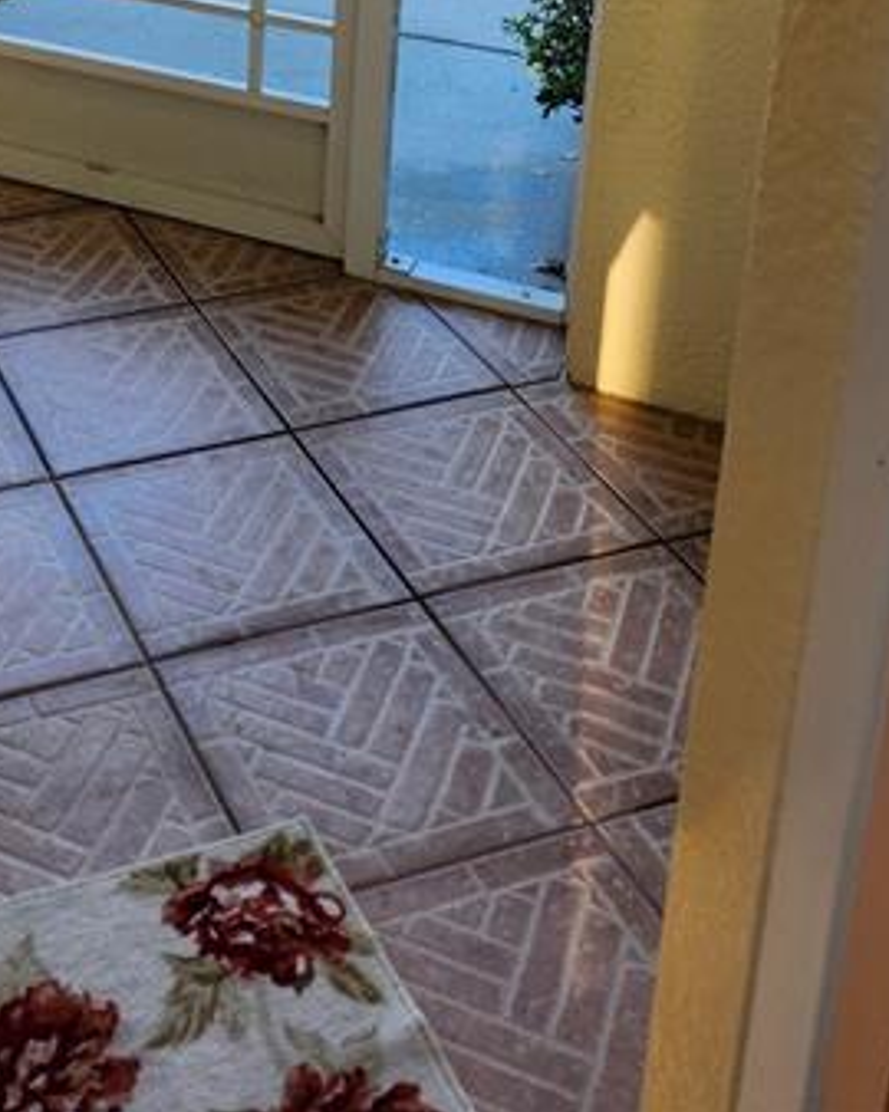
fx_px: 1679
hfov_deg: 28.5
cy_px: -145
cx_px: 82
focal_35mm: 51
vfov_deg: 31.9
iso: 50
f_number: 1.8
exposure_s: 1/120
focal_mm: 5.54
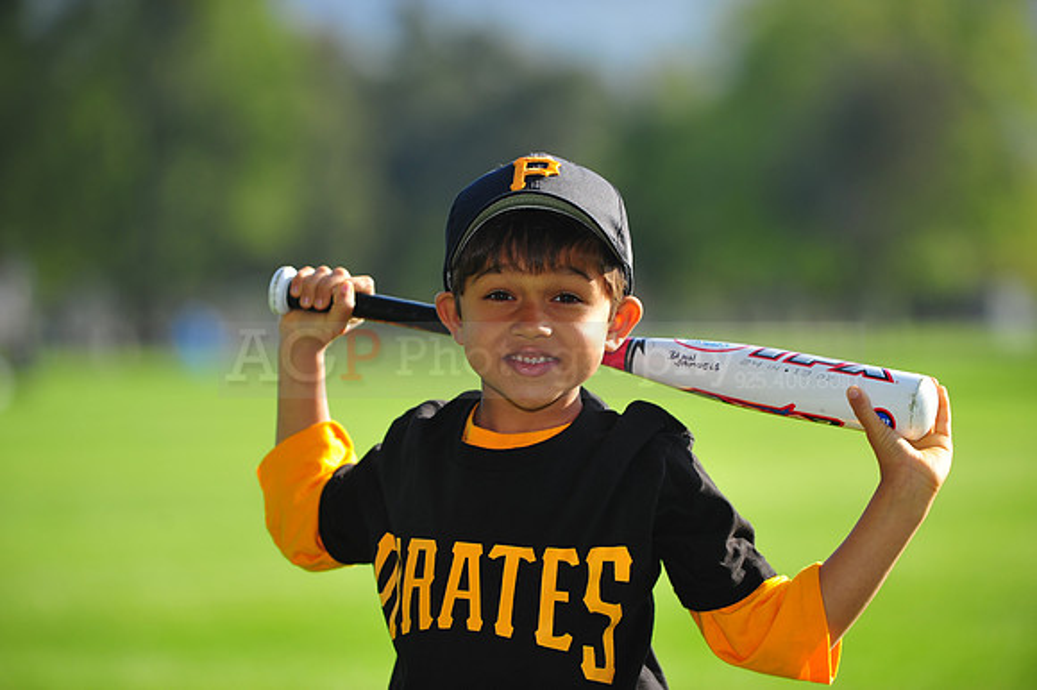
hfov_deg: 11.1
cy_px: 345
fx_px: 5326
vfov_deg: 7.4
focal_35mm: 185
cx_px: 518
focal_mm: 185
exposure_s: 1/800
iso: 200
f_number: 4
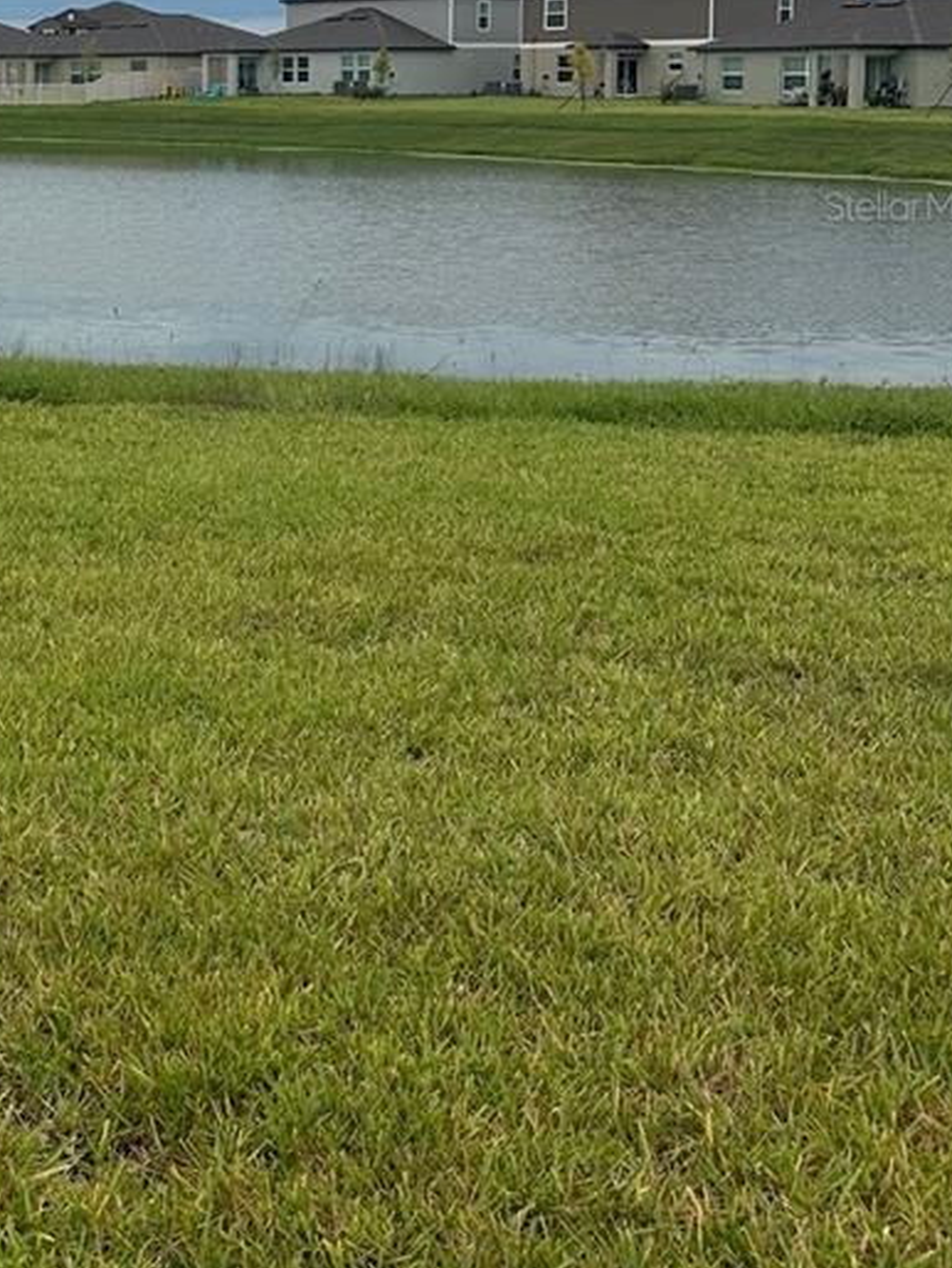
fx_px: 2052
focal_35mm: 56
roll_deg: -0.1
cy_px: 205
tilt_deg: -3.0
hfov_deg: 24.3
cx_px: -111
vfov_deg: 33.1
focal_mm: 6.86
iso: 80
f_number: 1.78
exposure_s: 1/5000
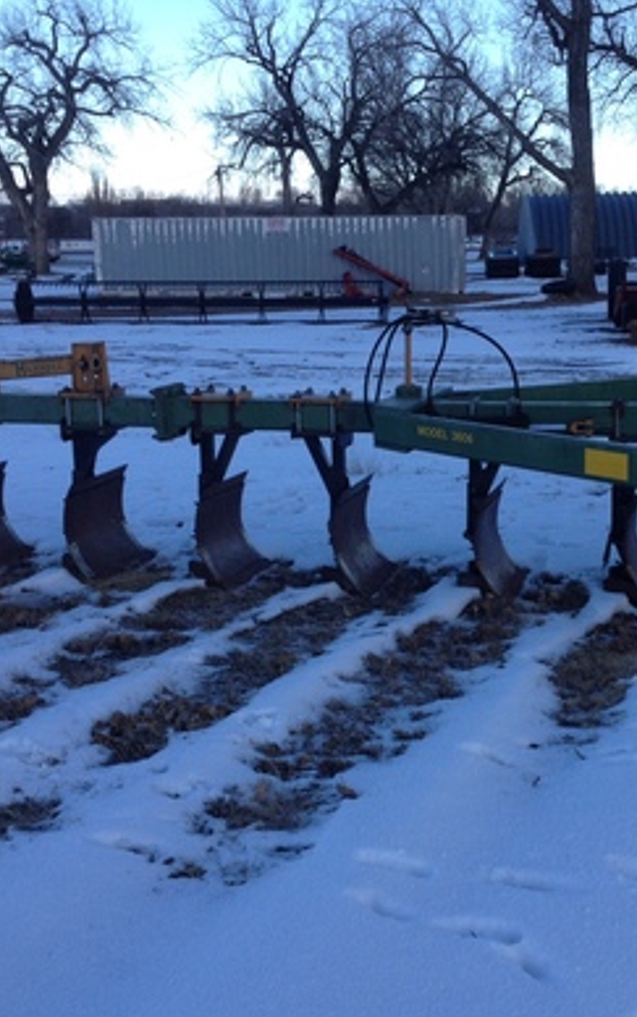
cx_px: 459
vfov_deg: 38.8
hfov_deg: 24.7
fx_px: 1442
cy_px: 514
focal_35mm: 52
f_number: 2.4
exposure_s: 1/649
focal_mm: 4.28
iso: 50
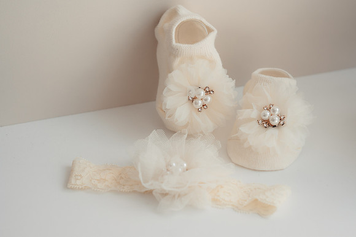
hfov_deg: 22.0
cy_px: 129
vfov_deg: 14.7
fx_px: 916
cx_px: 194
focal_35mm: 93
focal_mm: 85
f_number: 5
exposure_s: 1/250
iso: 200
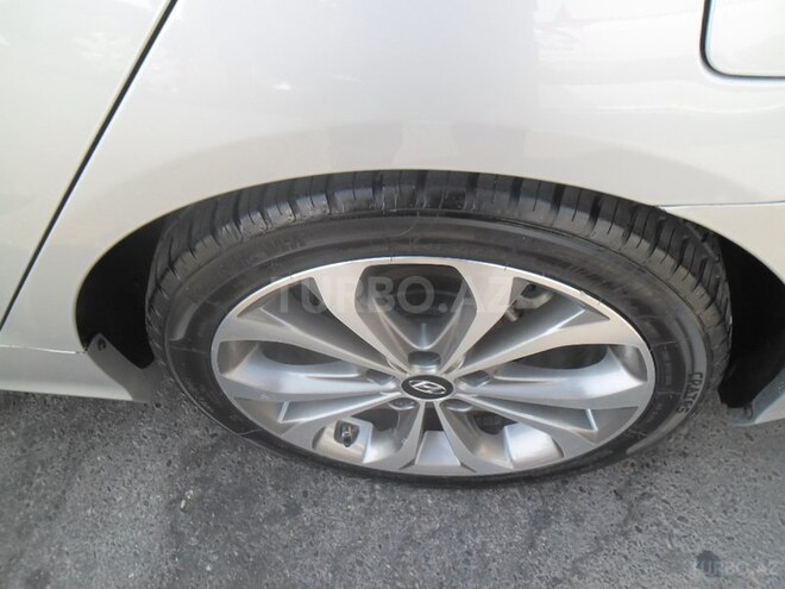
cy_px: 294
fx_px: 612
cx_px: 392
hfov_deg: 65.3
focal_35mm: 27
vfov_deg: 51.4
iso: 80
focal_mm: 4.9
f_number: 3.5
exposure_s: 1/90
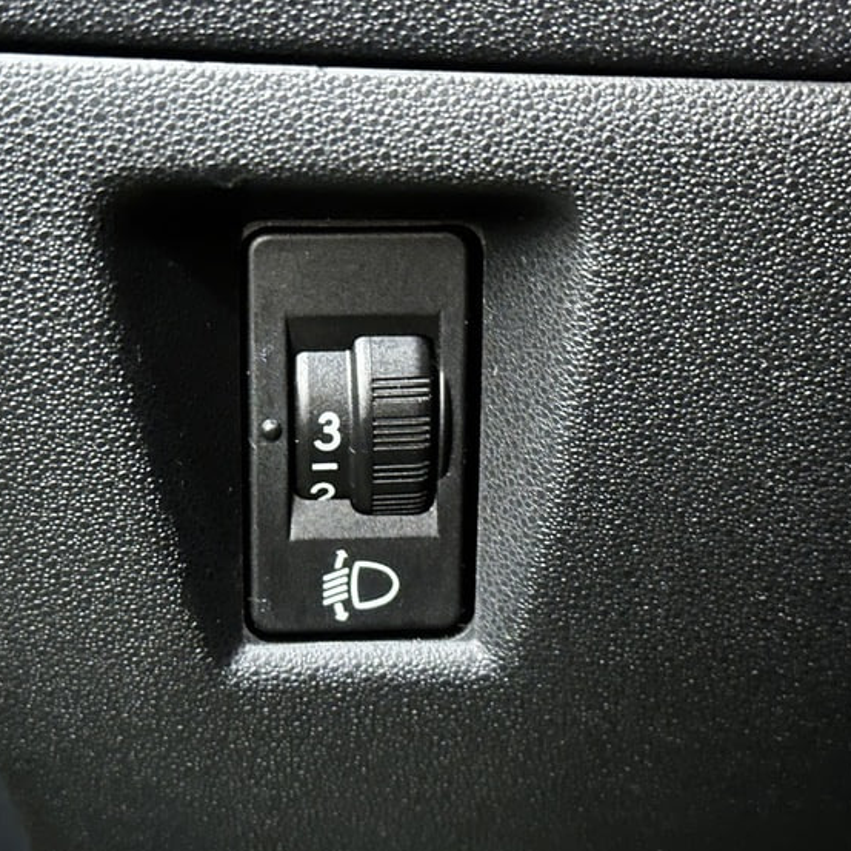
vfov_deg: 25.0
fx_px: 1919
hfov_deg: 25.0
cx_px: 355
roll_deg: -1.0
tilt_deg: -11.8
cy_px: 421
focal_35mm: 69
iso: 500
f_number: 1.78
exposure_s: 1/2
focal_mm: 6.86
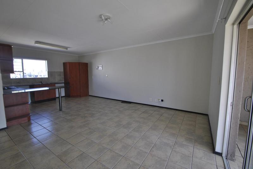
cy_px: 84
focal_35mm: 15
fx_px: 106
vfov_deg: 77.4
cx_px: 126
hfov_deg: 100.3
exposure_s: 1/100
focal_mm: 10
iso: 200
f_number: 5
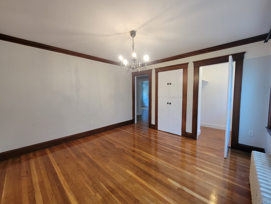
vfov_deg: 89.9
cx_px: 136
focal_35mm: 13
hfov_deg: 106.2
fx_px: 102
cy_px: 102
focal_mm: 2.2
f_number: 2.2
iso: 320
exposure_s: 1/60
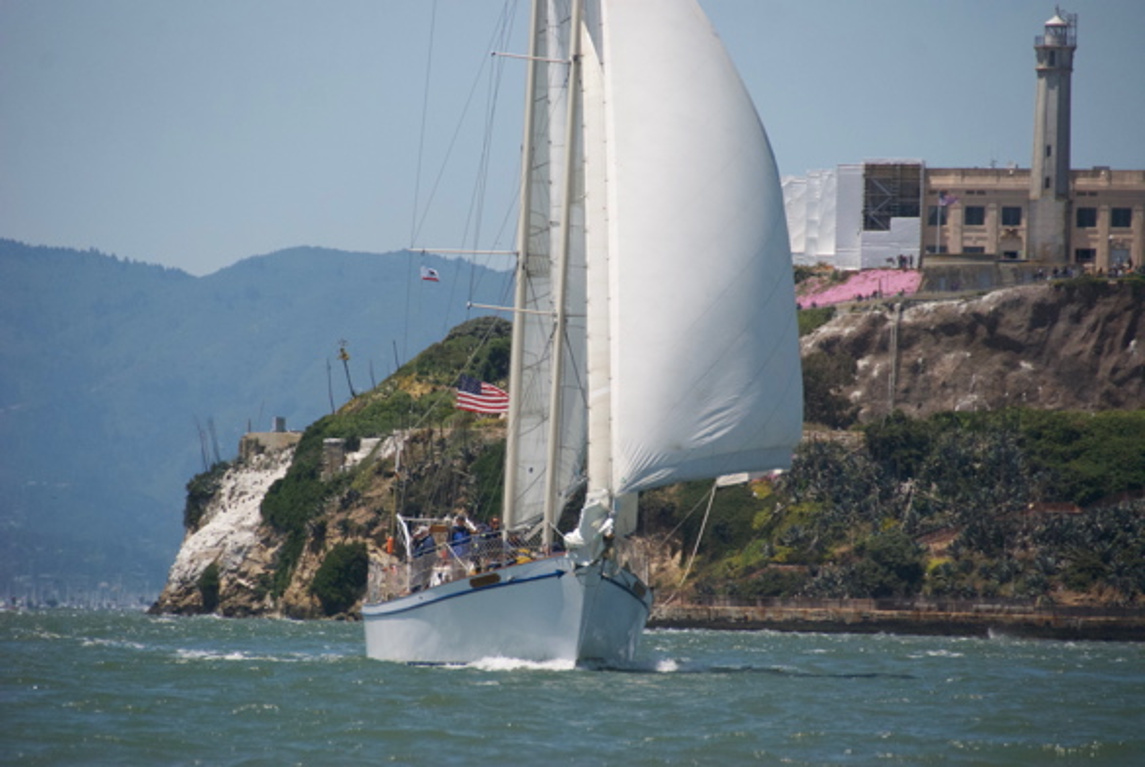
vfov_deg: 4.6
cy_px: 384
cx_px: 572
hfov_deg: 6.9
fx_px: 9556
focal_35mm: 300
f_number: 5.6
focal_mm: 200
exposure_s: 1/4000
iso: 800
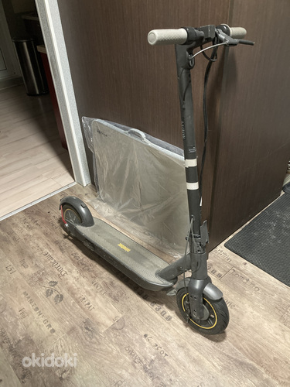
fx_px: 313
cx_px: 145
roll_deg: +3.3
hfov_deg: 49.7
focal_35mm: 28
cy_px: 194
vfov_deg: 63.4
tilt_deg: -35.7
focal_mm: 3.99
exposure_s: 1/25
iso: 500
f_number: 1.8
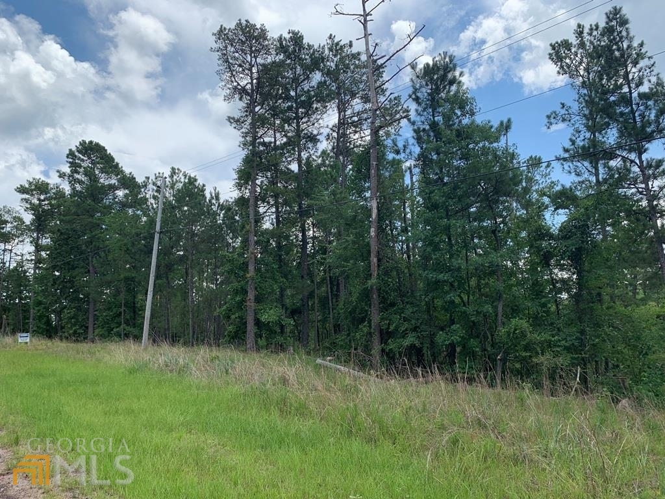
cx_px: 332
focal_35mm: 26
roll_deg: +3.1
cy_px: 250
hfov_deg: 67.3
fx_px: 499
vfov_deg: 53.1
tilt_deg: +10.7
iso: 25
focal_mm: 4.25
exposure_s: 1/1779
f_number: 1.8
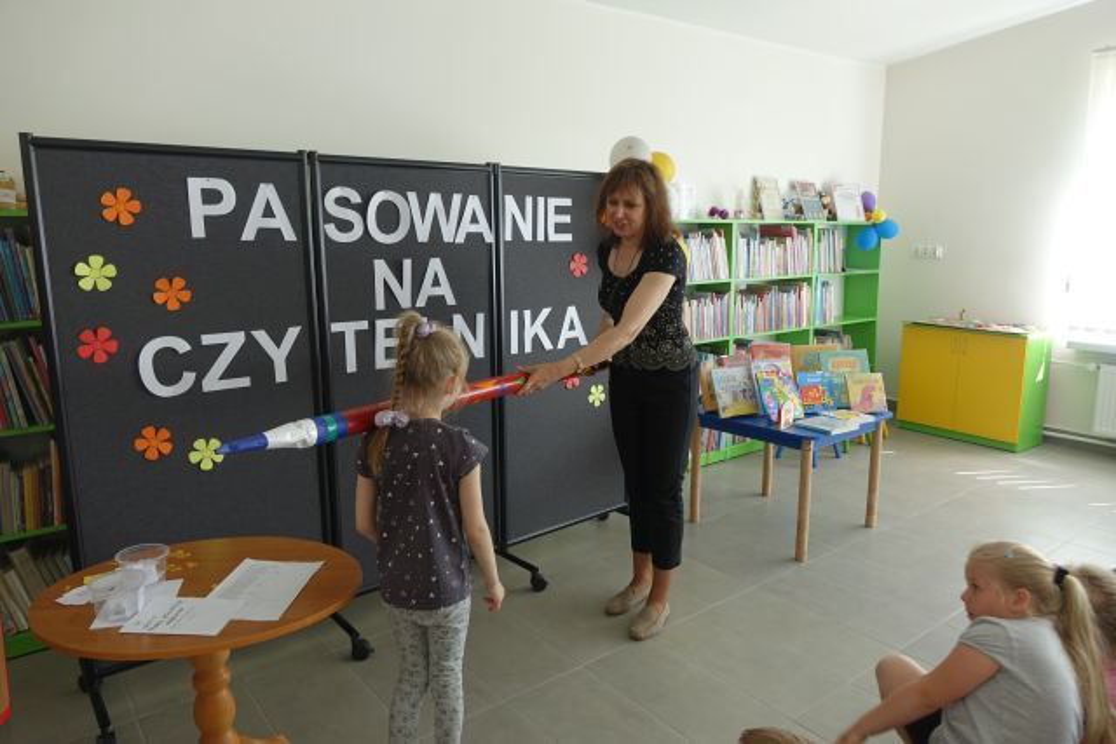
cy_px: 372
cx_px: 558
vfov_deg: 53.2
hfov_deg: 73.7
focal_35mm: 24
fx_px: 744
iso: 125
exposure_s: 1/80
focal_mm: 8.8
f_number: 2.8
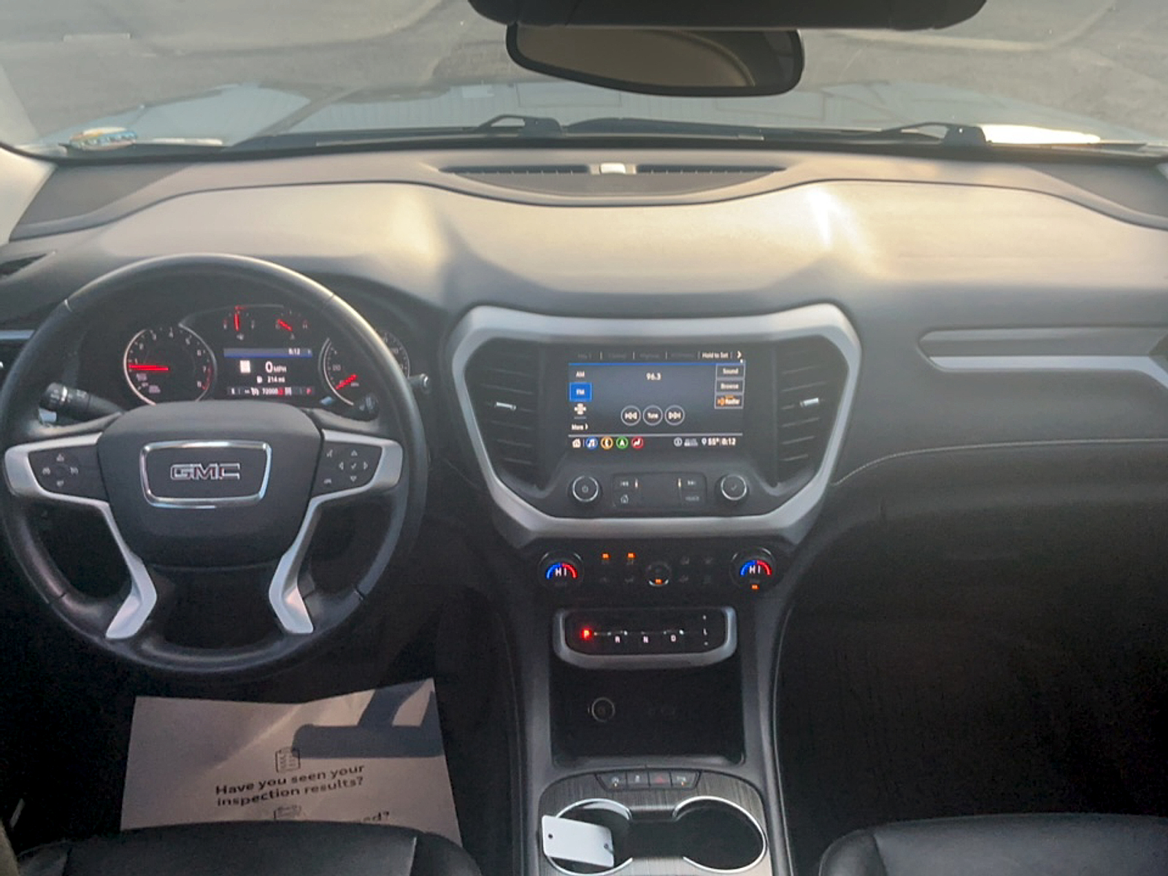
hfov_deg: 60.0
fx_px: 1012
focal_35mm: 30
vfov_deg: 46.8
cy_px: 438
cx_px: 584
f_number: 1.8
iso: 80
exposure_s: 1/60
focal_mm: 3
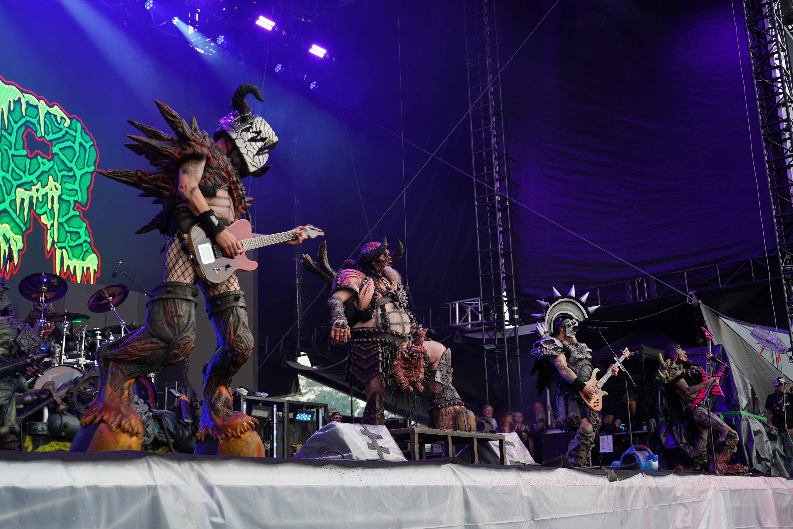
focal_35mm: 41
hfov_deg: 47.4
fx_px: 903
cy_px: 264
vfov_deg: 32.6
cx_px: 396
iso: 100
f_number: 4.5
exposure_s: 1/60
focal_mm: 41
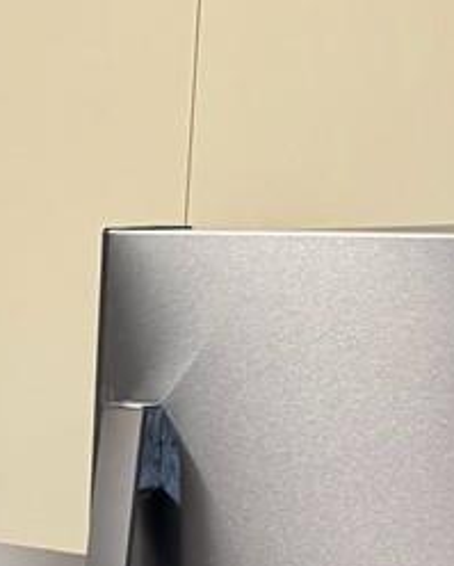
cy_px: 582
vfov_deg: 12.6
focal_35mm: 151
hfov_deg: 8.7
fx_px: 2532
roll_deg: -0.3
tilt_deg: -10.0
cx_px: -830
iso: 160
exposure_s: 1/120
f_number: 1.78
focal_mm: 6.76
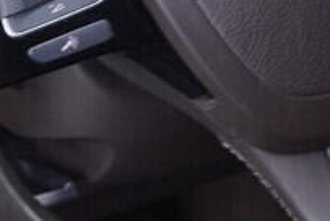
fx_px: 2341
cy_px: -88
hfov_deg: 8.0
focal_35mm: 255
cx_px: 434
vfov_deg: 5.4
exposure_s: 1/40
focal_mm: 24
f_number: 2.8
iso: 200
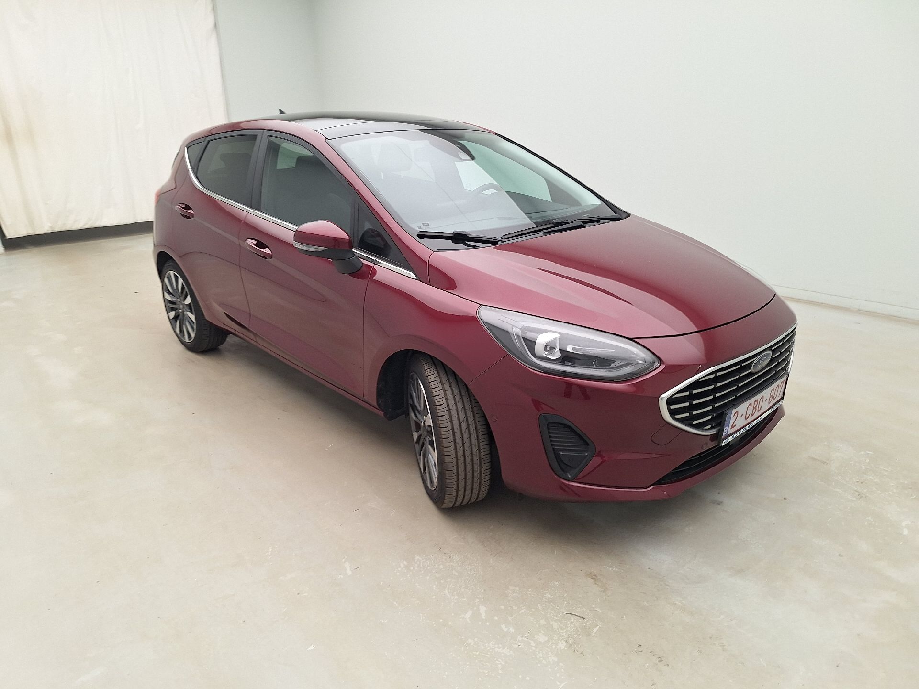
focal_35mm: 23
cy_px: 344
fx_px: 611
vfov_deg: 58.9
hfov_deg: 73.9
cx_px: 460
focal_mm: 5.54
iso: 50
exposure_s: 1/100
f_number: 1.8
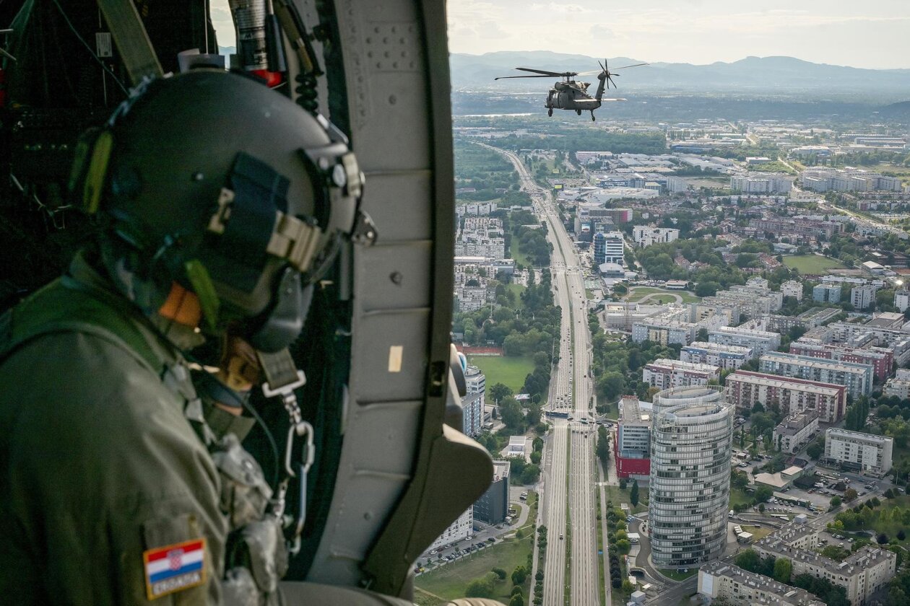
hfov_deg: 43.6
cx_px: 455
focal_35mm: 45
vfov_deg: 29.9
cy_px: 303
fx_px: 1137
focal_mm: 45
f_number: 8
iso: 400
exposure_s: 1/1250
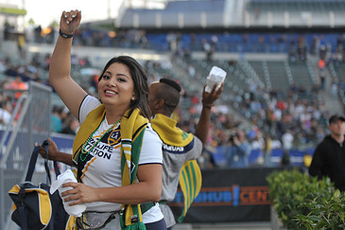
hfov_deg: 16.5
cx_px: 92
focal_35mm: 124
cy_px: 135
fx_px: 1188
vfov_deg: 11.0
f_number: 2.8
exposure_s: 1/640
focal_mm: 78
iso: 800
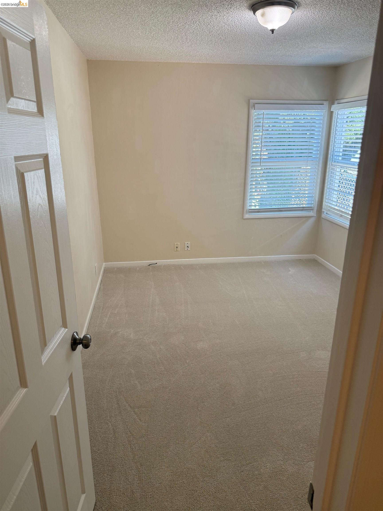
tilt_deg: -18.0
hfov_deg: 56.8
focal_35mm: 24
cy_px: 256
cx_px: 192
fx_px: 354
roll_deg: +0.3
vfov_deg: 71.6
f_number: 1.78
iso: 125
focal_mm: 6.76
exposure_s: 1/120
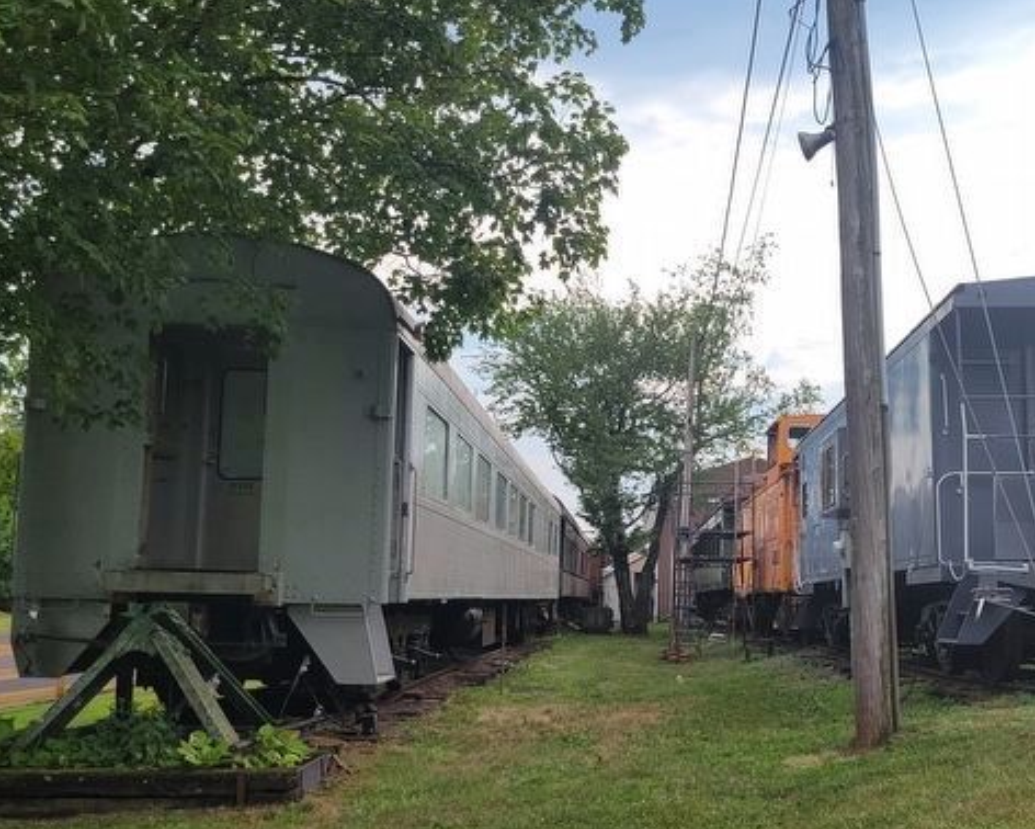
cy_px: 476
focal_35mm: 43
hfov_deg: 42.5
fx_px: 1318
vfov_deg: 34.9
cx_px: 658
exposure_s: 1/887
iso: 40
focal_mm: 5.4
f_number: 1.8
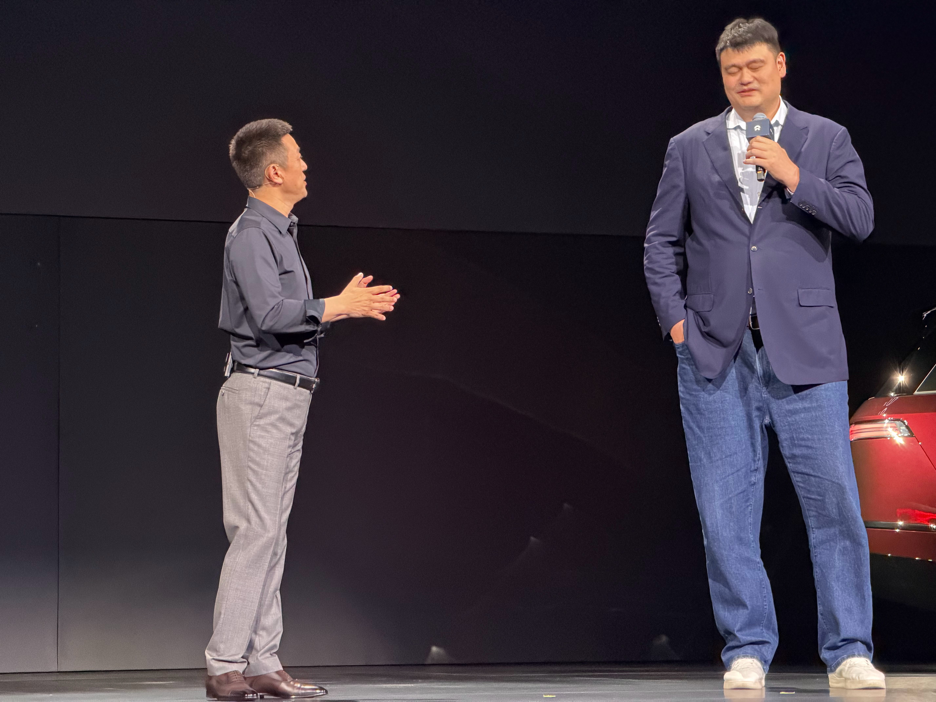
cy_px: 351
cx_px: 468
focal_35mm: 100
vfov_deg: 14.8
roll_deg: +1.0
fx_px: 2704
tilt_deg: +5.1
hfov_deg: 19.6
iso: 1600
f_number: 2.8
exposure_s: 1/35
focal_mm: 16.89
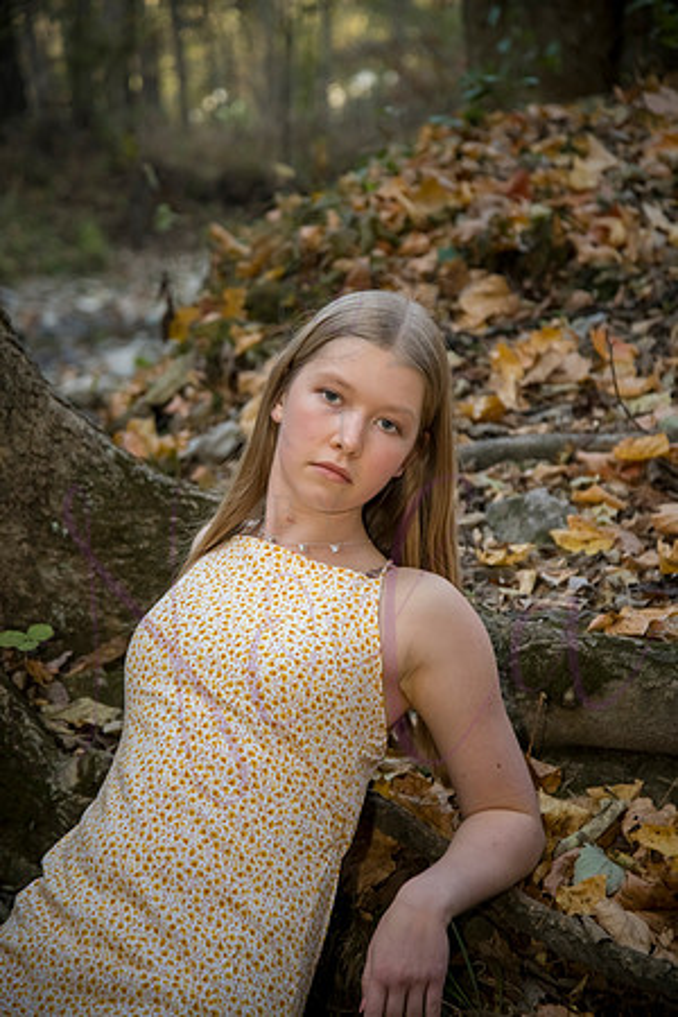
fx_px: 2401
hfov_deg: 16.1
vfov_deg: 23.9
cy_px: 508
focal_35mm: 85
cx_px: 339
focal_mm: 85
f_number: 4.5
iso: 800
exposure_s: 1/320
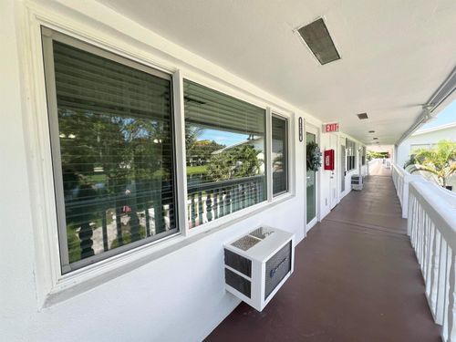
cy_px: 171
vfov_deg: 89.9
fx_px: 171
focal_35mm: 13
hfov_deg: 106.2
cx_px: 228
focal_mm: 1.57
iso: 32
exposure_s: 1/231
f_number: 1.8
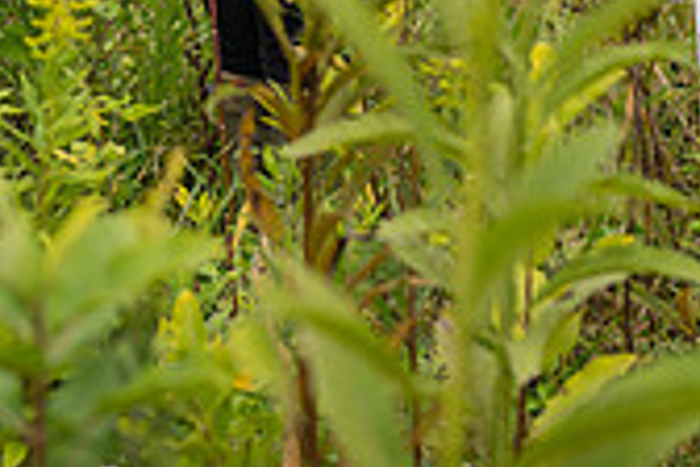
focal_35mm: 200
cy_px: -248
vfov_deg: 6.8
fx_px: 3889
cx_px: -58
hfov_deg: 10.2
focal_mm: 58
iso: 100
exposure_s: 1/500
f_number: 3.5
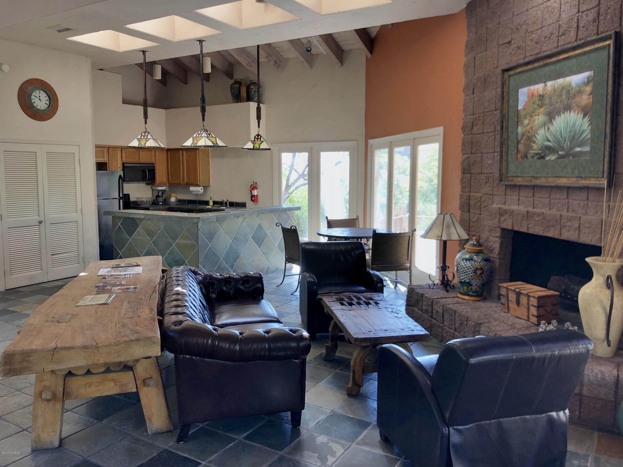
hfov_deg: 63.5
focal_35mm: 28
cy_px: 234
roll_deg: +1.1
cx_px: 312
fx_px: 504
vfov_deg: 49.7
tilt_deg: -5.0
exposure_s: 1/120
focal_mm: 4
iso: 25
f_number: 1.8
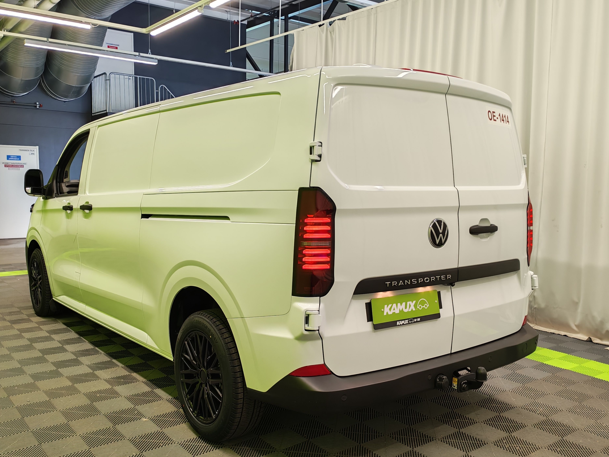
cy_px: 244
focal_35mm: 33
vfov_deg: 42.9
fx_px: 581
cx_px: 295
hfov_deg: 55.3
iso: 400
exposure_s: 1/100
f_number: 1.9
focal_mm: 6.12
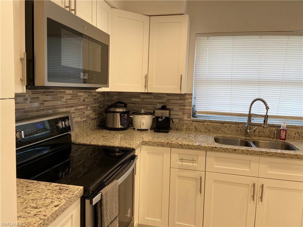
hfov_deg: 67.3
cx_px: 152
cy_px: 114
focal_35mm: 26
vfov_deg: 53.1
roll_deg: -1.1
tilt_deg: -5.4
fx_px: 228
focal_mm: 4.25
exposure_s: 1/60
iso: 64
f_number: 1.8
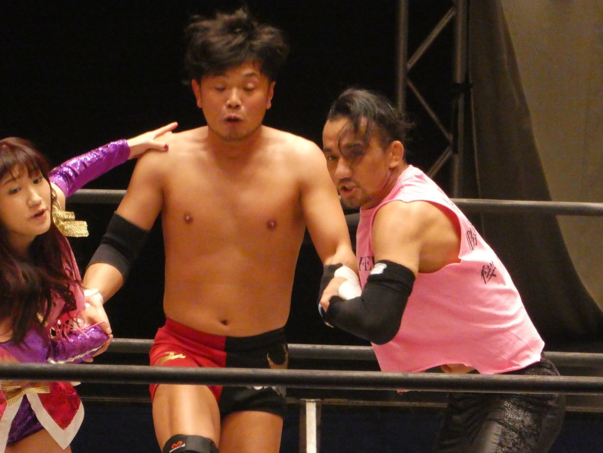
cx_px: 302
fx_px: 8100
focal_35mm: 465
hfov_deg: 4.3
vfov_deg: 3.2
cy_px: 226
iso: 3200
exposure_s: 1/320
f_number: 6
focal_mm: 83.4
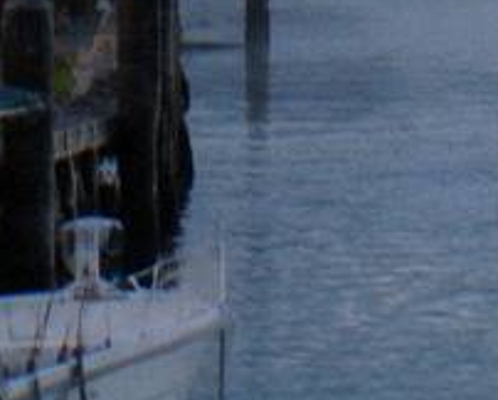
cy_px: -153
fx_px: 4795
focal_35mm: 325
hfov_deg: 5.9
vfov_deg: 4.7
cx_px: 735
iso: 4000
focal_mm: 70
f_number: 2.8
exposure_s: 1/200
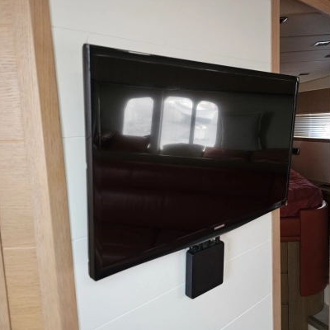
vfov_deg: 57.3
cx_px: 178
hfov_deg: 57.2
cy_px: 162
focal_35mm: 28
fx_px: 302
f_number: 1.7
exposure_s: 1/30
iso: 500
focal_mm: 6.3
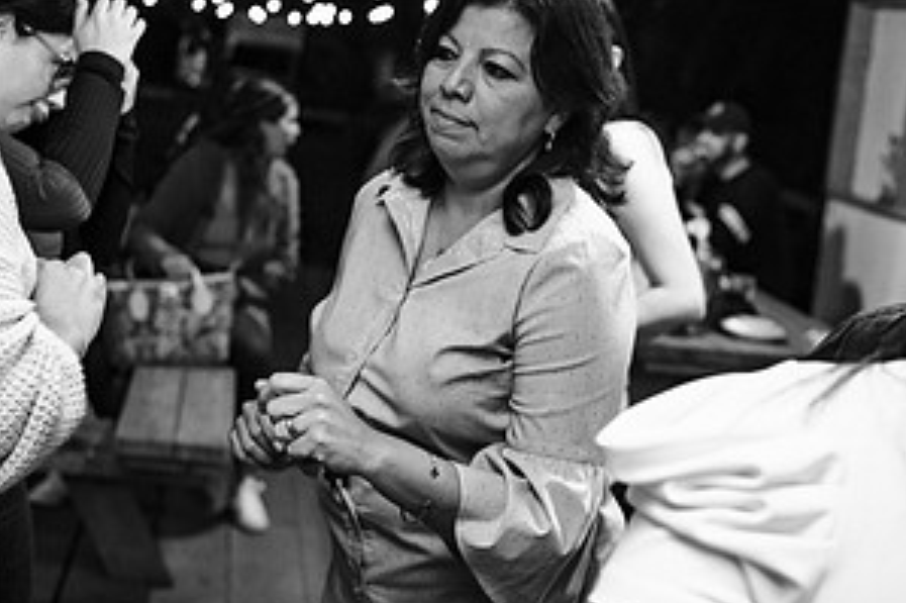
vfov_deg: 19.9
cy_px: 189
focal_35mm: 68
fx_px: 1710
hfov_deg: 29.6
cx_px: 500
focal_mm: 35
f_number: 3.2
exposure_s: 1/125
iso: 1000
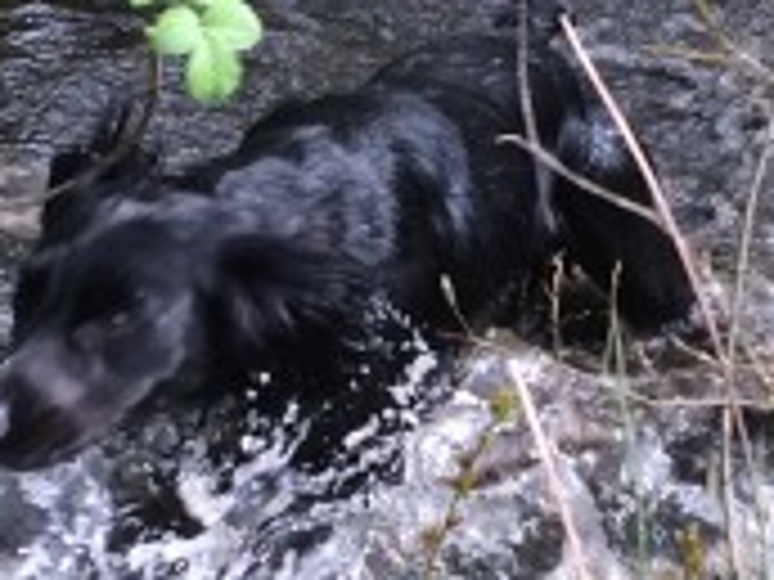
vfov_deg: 8.6
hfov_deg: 11.4
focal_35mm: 173
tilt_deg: -25.2
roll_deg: -0.7
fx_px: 3868
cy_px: 405
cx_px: 364
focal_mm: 4.15
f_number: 2.2
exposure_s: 1/181
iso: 32
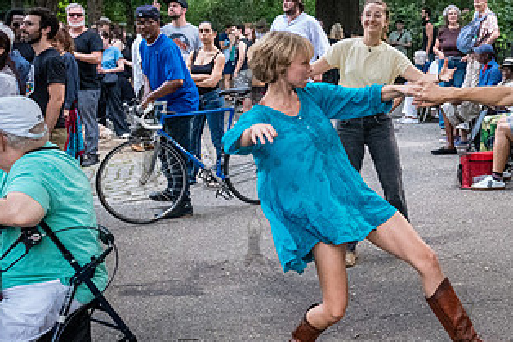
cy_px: 127
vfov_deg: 21.5
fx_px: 897
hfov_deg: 30.3
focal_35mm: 63
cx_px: 478
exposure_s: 1/200
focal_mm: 26
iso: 8000
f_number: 5
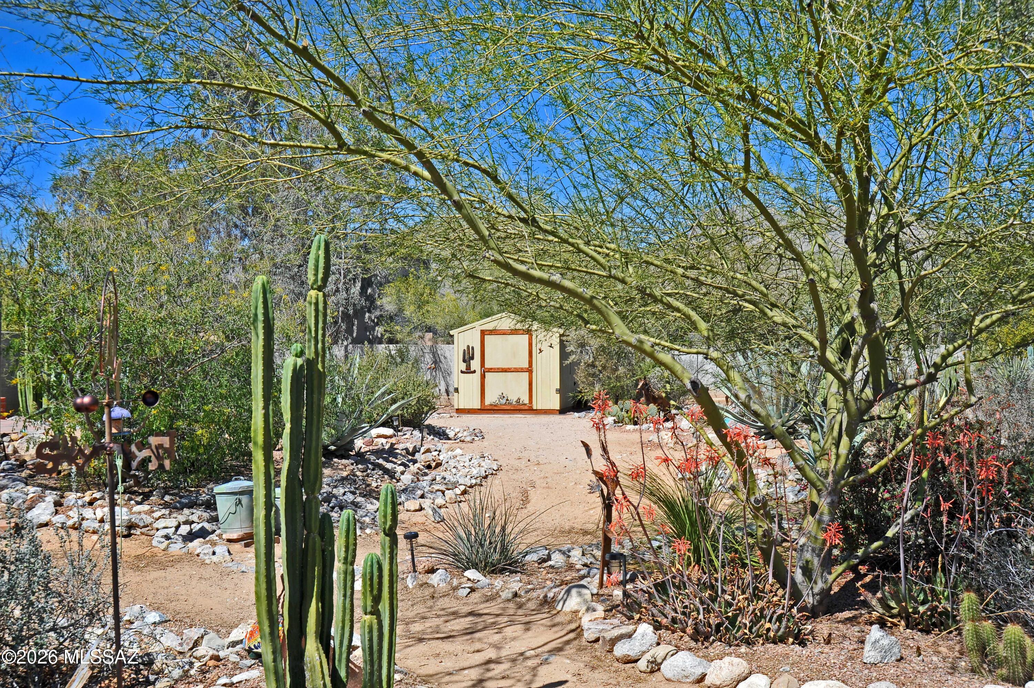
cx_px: 517
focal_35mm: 35
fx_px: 1005
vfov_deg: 37.8
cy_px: 344
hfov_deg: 54.5
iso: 200
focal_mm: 35
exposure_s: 1/160
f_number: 11
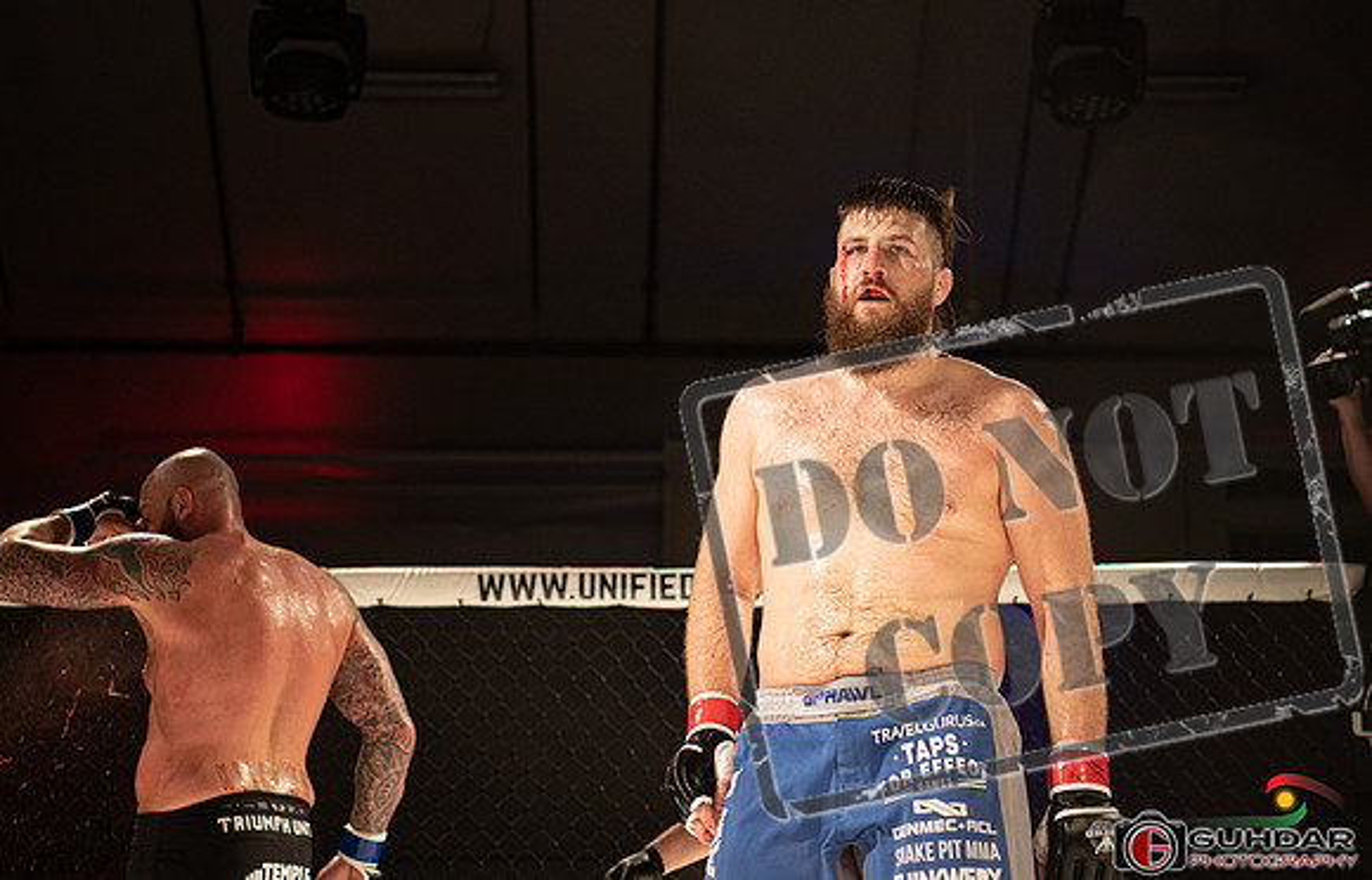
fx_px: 3102
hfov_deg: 24.9
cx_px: 762
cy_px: 408
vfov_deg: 16.1
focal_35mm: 82
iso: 1250
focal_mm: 70
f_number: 2.8
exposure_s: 1/1000
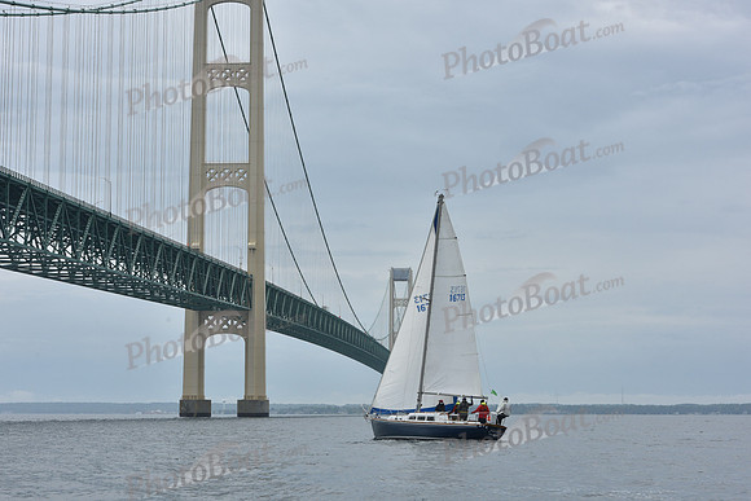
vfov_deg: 19.5
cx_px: 376
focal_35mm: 70
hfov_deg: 28.8
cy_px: 250
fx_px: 1461
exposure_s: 1/800
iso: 250
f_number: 11
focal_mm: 70
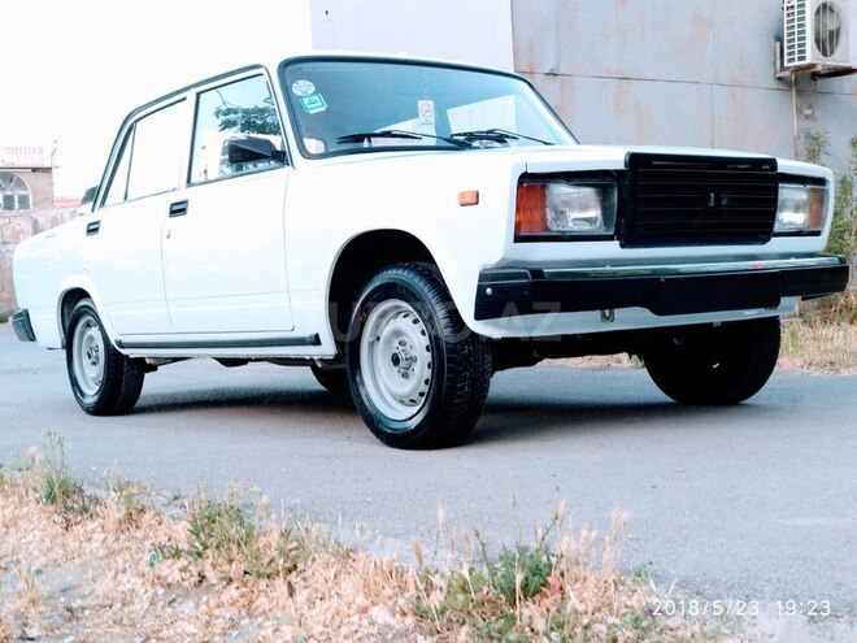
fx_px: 1287
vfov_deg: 28.0
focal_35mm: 52
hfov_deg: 36.8
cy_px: 322
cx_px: 428
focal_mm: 5.99
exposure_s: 1/50
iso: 160
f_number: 2.6
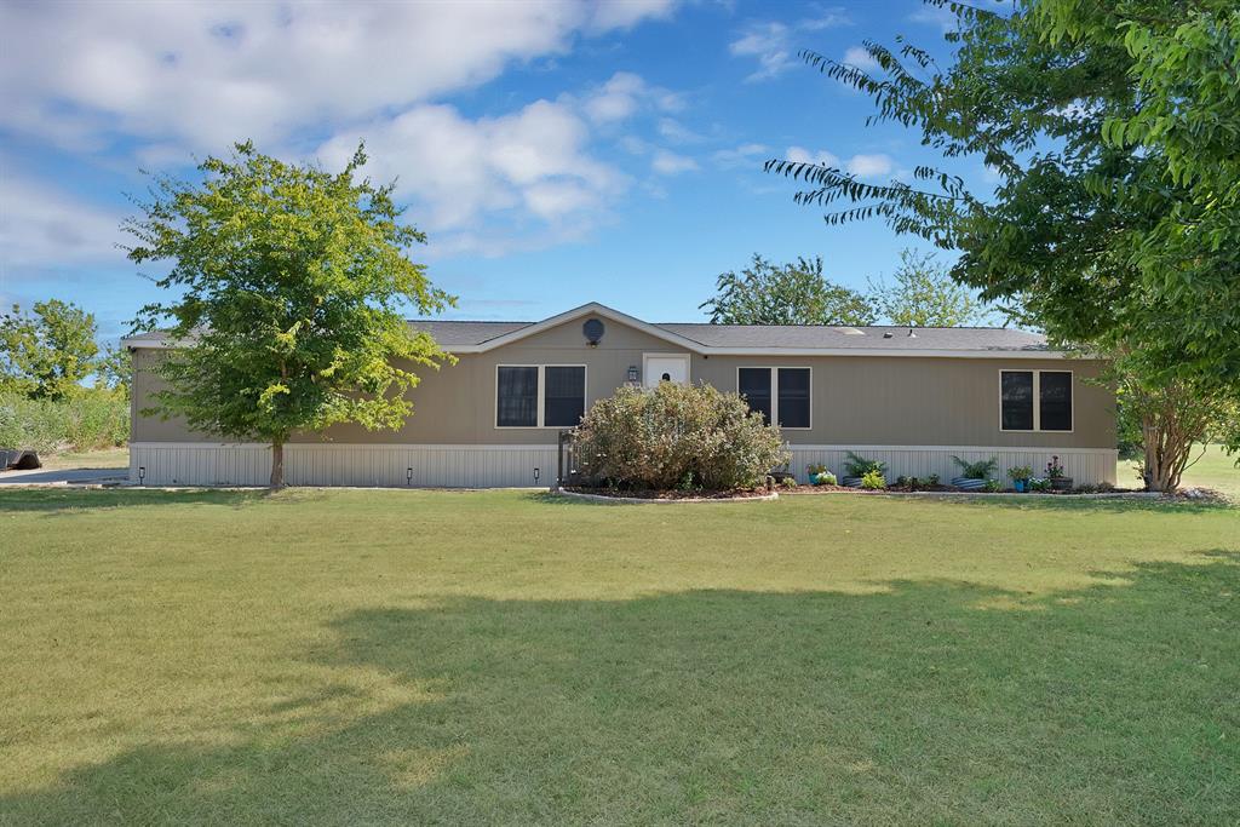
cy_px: 414
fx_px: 827
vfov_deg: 53.1
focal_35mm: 24
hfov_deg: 73.7
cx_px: 620
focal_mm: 24
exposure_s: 1/200
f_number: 9
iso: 640
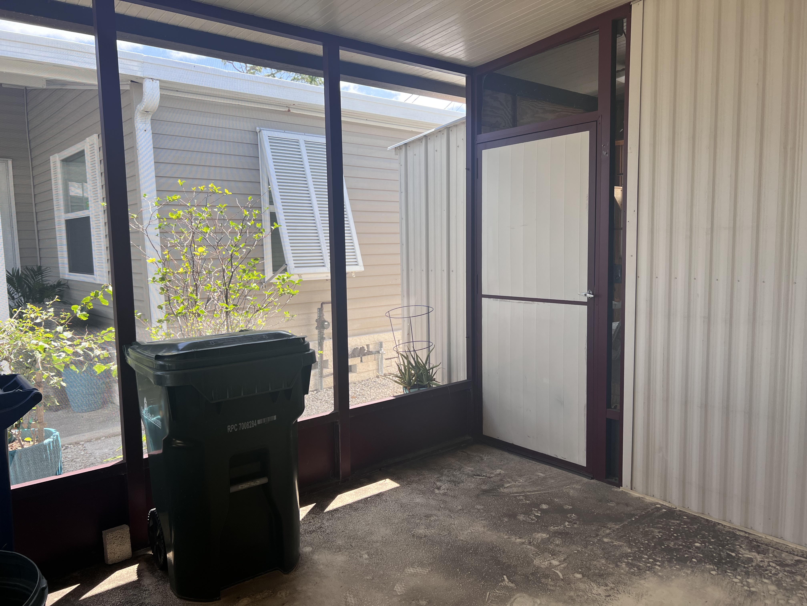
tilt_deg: -6.3
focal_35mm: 26
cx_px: 404
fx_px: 606
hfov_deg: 67.3
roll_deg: +0.7
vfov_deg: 53.1
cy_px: 303
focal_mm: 5.7
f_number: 1.5
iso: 50
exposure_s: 1/397
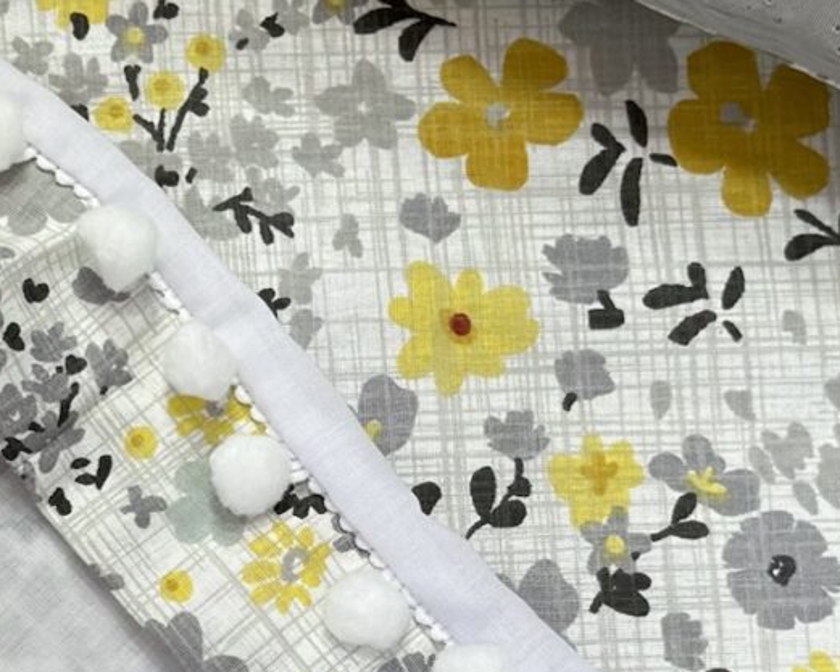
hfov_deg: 16.7
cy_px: 617
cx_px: 397
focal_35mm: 115
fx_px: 2860
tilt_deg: -81.0
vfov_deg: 13.3
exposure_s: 1/100
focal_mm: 6.76
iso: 80
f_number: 1.78
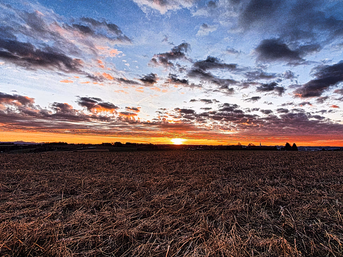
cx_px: 182
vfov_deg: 74.7
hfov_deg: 90.9
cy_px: 121
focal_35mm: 17
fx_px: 168
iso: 50
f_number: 2.2
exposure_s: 1/162
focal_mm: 1.8
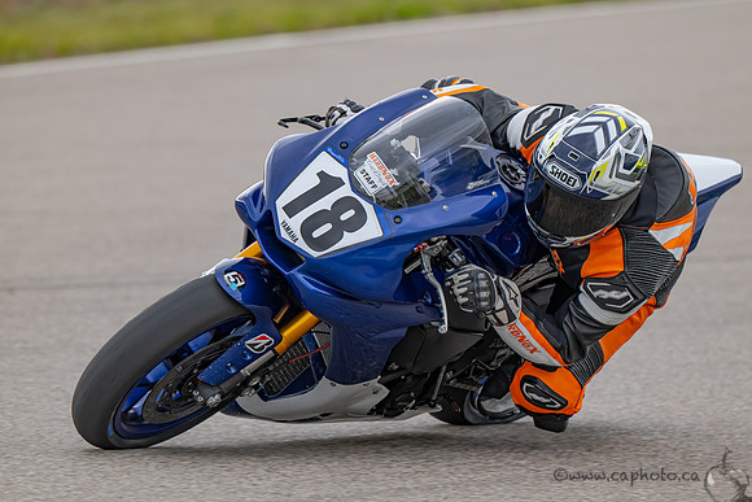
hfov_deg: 4.0
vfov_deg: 2.6
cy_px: 251
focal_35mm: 519
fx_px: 10852
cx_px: 434
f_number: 6
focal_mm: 450
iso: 800
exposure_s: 1/1250
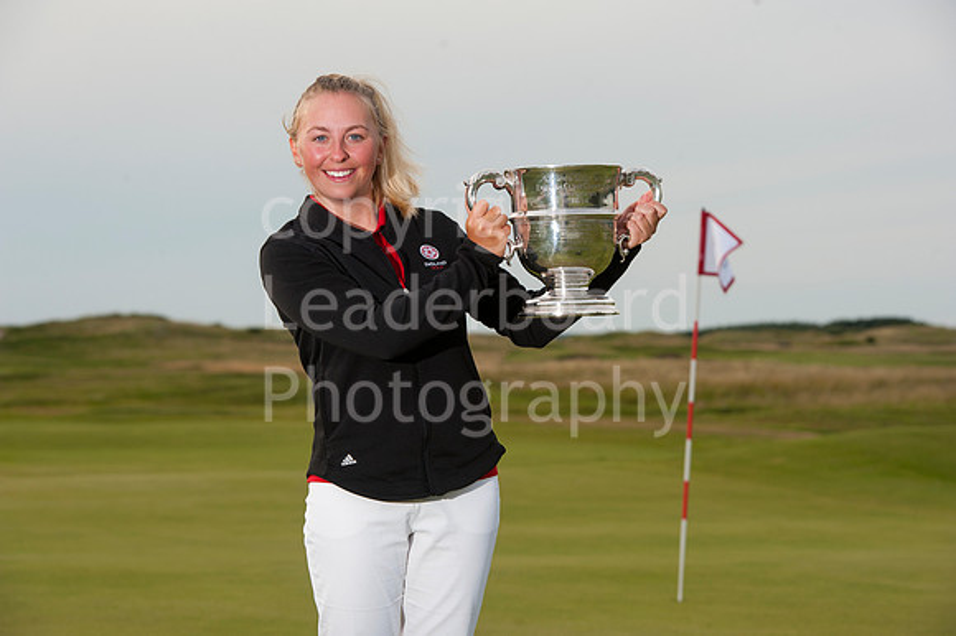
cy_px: 318
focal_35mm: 122
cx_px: 478
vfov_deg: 11.2
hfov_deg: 16.8
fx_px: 3238
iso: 250
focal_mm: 122
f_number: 9
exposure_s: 1/200
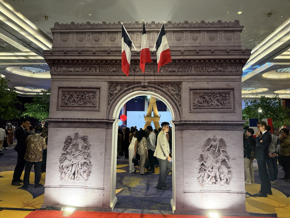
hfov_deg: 71.6
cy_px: 109
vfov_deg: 56.8
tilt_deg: +5.2
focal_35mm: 24
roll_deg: -1.4
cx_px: 145
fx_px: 201
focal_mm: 6.76
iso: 200
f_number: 1.78
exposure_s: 1/50
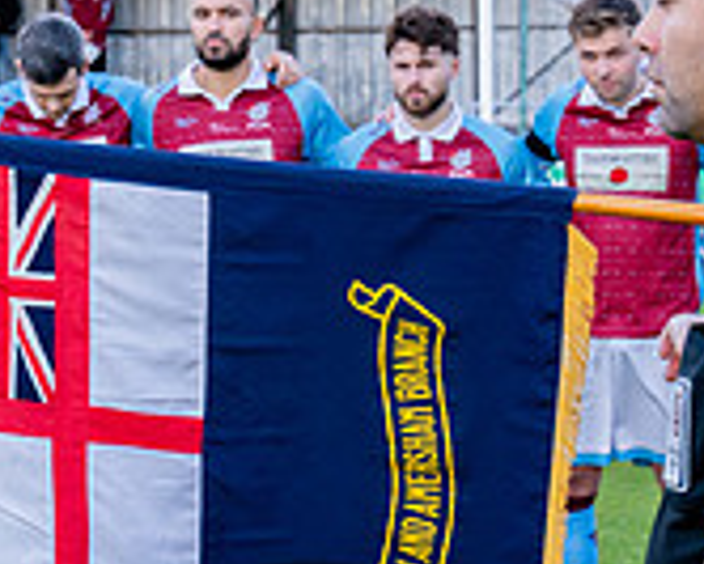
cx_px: -245
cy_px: 471
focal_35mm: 351
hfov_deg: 5.5
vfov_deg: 4.4
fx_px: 7318
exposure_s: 1/125
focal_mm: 92
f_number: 10
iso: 400
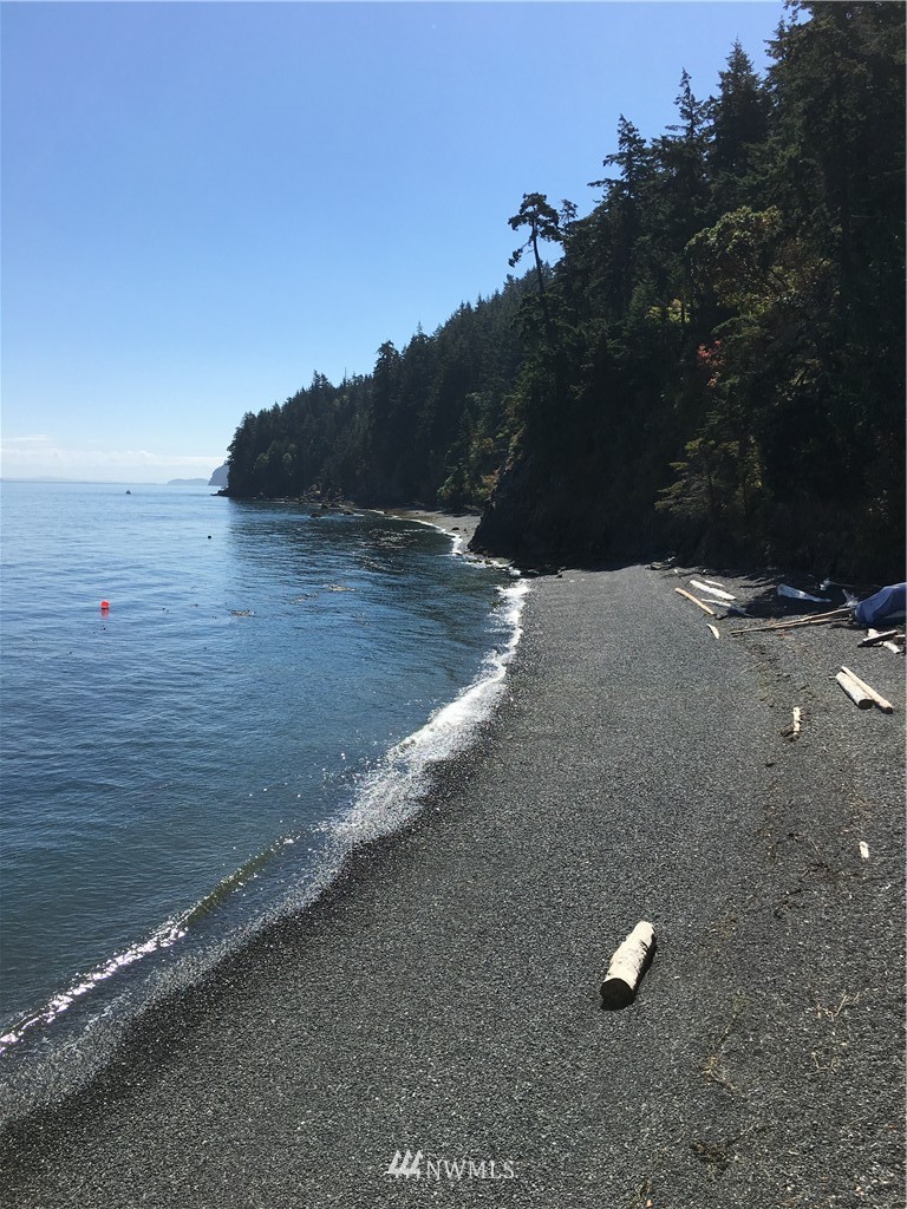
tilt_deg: -4.4
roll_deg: -0.8
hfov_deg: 48.2
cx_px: 454
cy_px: 604
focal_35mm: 29
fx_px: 1013
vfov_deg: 61.7
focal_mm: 4.15
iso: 25
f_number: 2.2
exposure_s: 1/2331
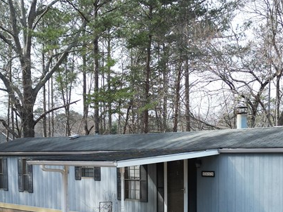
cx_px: 216
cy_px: 194
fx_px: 499
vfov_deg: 23.3
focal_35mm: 61
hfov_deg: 31.1
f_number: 1.7
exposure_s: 1/1000
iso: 150
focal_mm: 6.72
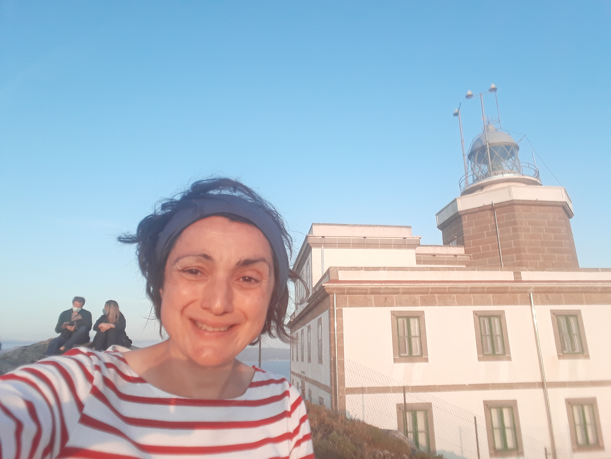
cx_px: 306
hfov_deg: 58.4
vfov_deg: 45.4
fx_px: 547
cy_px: 230
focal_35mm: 31
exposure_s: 1/219
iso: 50
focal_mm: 2.91
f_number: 1.9
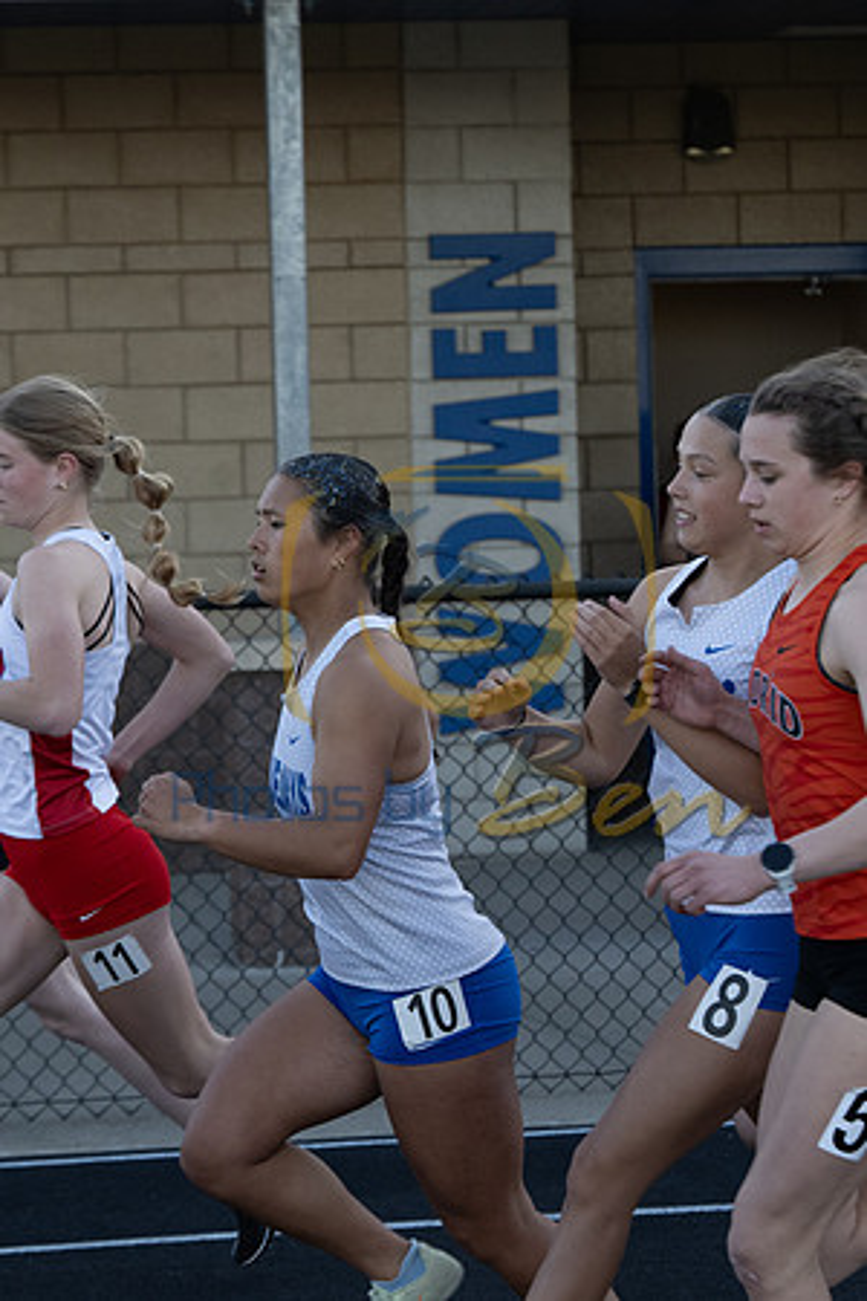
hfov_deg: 11.1
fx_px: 4479
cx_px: 434
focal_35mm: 124
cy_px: 650
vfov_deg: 16.5
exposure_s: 1/1000
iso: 1000
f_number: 5
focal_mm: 83
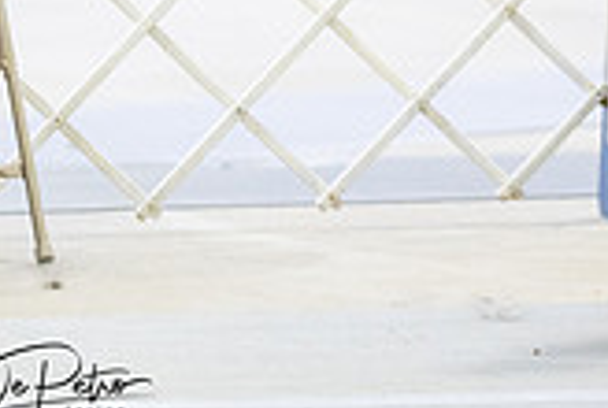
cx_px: 982
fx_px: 8071
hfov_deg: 4.3
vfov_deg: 2.9
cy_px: -239
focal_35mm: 477
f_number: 2.8
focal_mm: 135
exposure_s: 1/320
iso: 6400
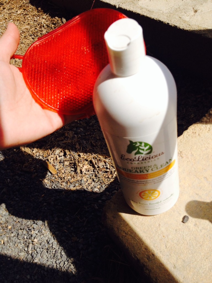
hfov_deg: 40.7
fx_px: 286
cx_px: 106
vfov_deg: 52.6
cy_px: 142
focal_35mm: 35
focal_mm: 4.28
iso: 50
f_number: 2.4
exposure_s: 1/2304
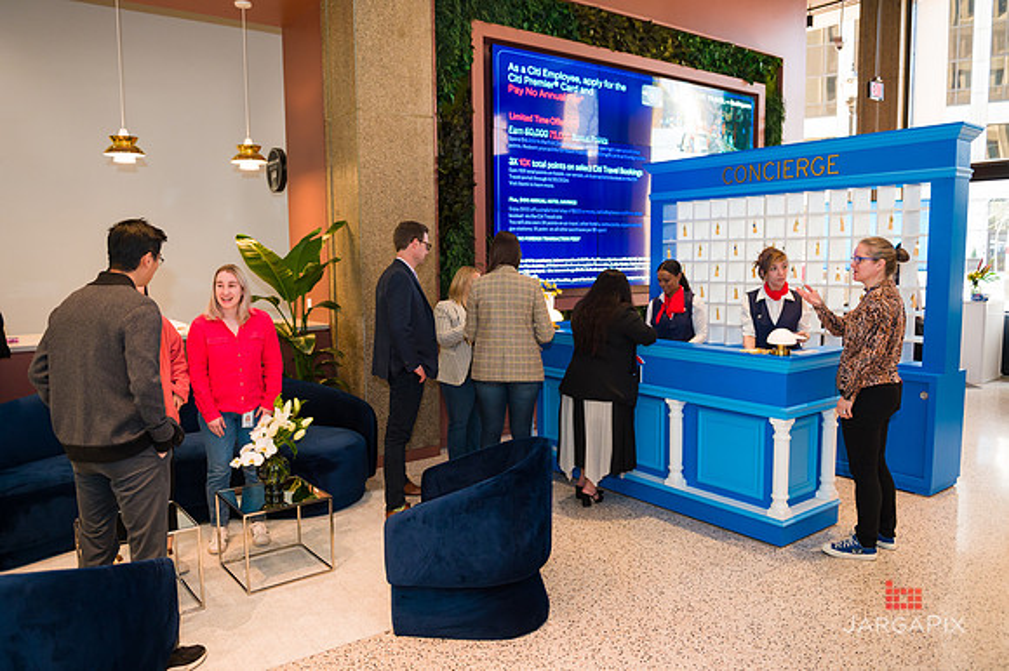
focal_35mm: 27
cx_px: 504
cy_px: 336
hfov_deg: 67.4
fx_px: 756
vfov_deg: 47.9
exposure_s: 1/200
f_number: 4
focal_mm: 27
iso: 1600
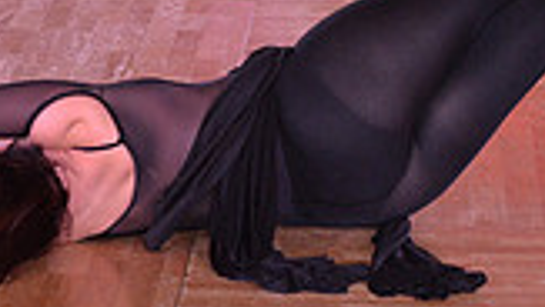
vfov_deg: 4.7
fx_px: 3760
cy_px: -142
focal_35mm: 260
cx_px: 502
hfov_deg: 8.3
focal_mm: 70
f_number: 6.3
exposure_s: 1/250
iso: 2000
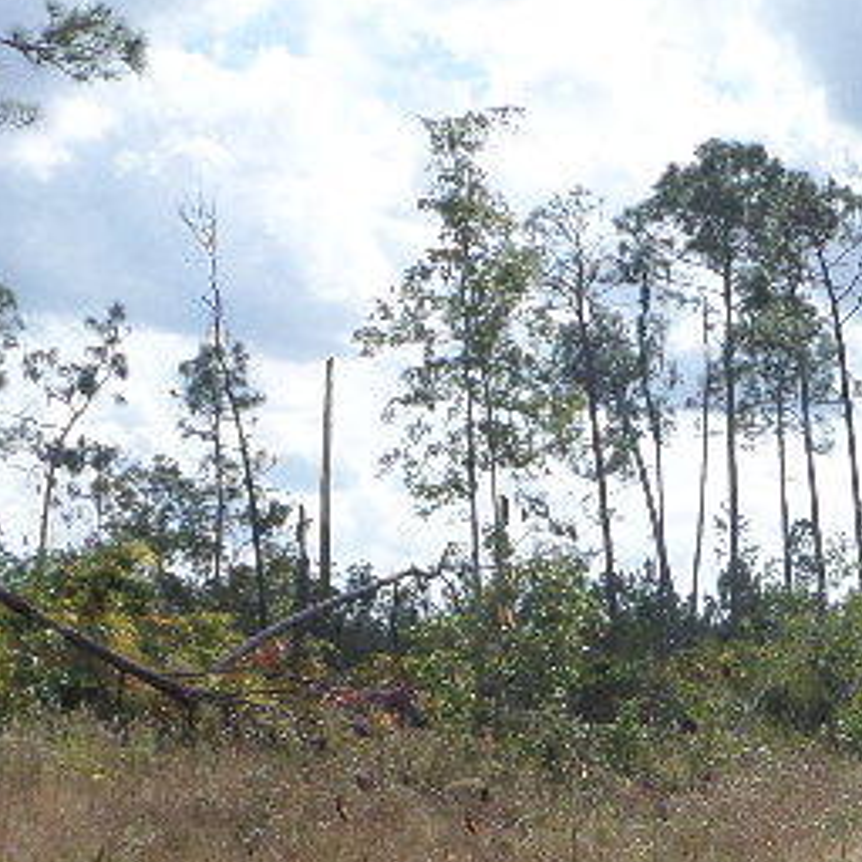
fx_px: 2592
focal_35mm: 92
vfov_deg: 18.3
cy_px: 889
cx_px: 1098
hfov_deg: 17.8
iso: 100
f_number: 4.2
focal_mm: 4.3
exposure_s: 1/1000
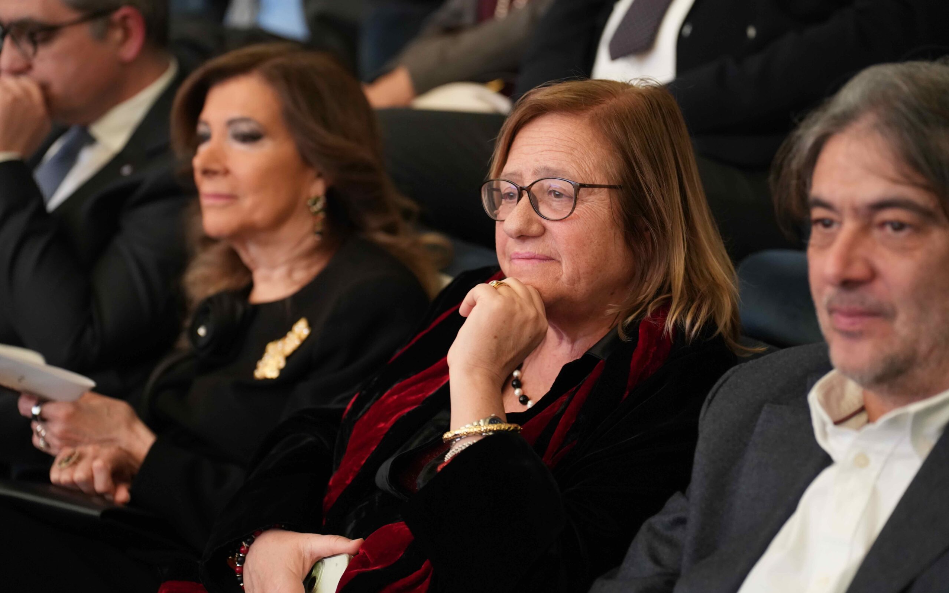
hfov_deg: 21.9
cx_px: 475
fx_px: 2457
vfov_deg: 13.8
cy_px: 282
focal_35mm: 95
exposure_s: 1/20
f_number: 2.8
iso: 4000
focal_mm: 93
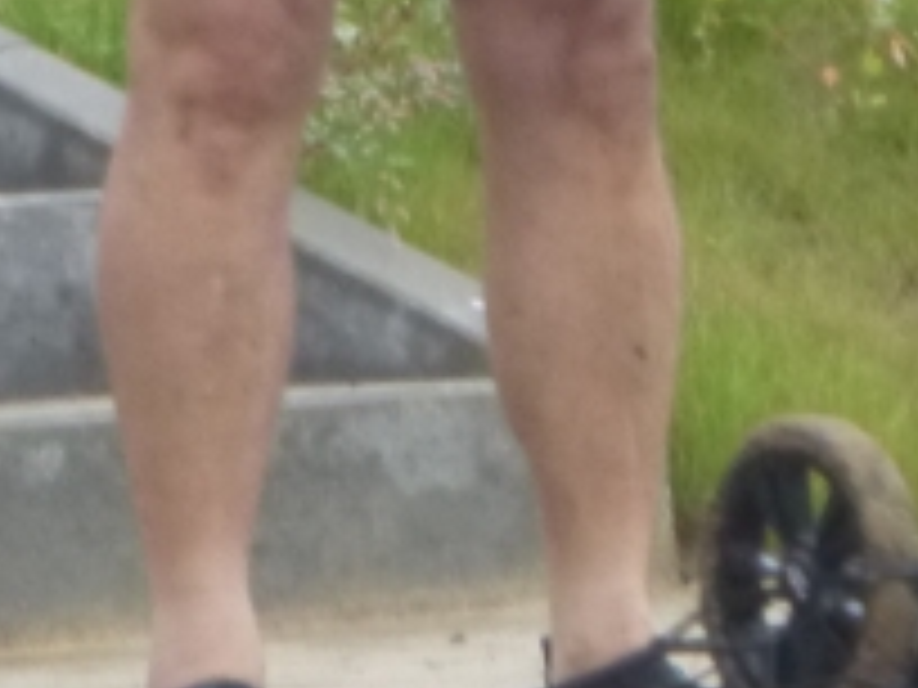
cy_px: -535
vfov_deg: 3.0
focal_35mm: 490
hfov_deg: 4.0
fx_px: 12995
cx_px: -207
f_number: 5.7
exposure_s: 1/125
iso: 250
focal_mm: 18
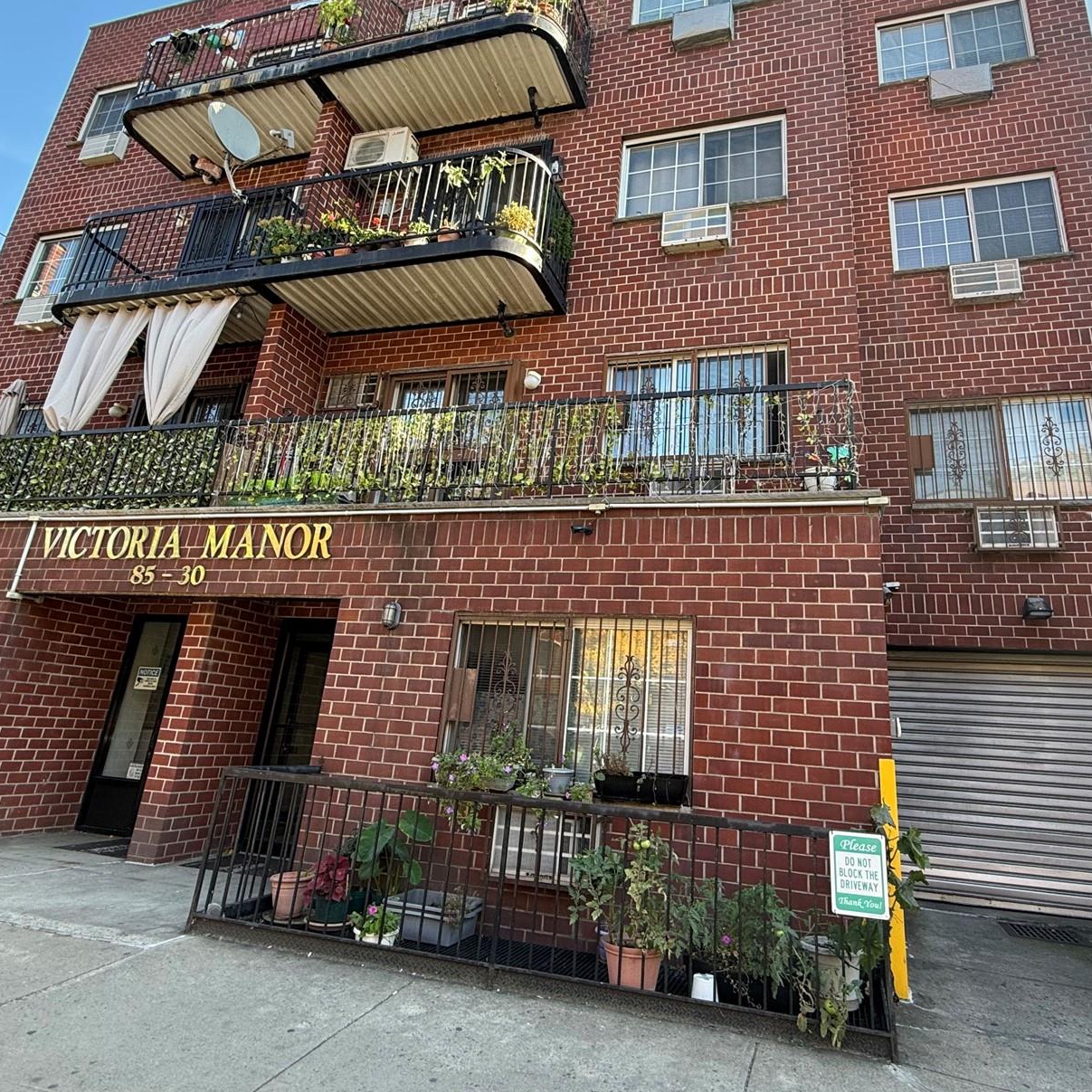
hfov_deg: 71.9
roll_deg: -3.9
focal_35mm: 21
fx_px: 749
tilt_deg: +19.3
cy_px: 477
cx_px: 611
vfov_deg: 71.8
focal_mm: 2.22
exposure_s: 1/136
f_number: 2.2
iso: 50
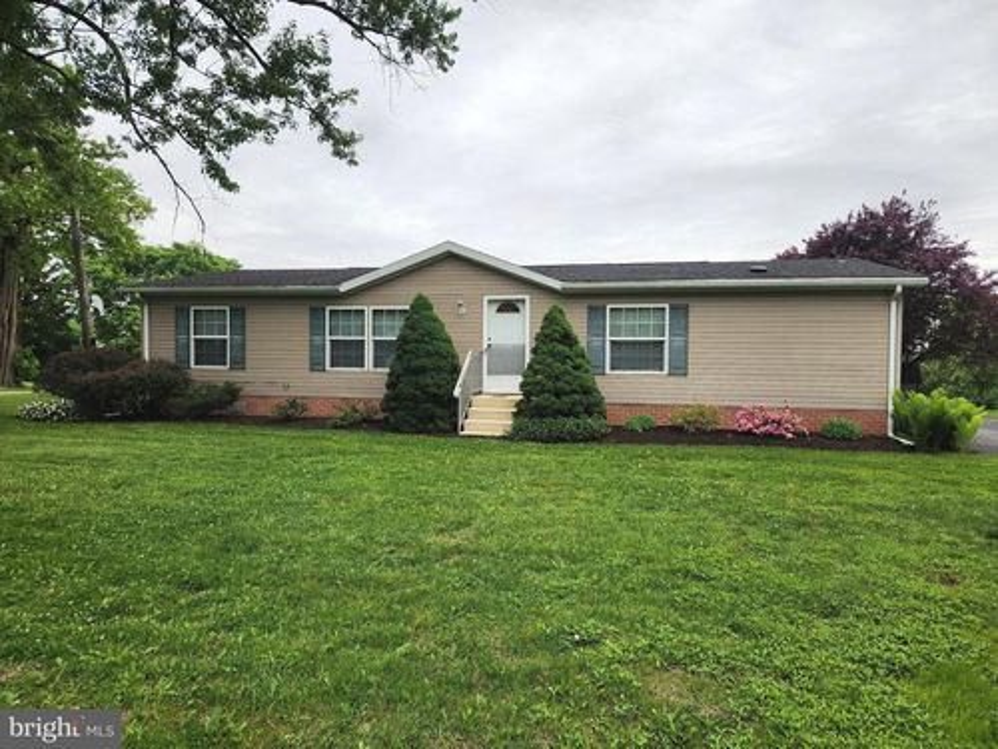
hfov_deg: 73.9
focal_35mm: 23
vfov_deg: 58.9
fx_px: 663
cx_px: 499
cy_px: 374
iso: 20
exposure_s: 1/1135
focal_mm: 5.4
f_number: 1.8
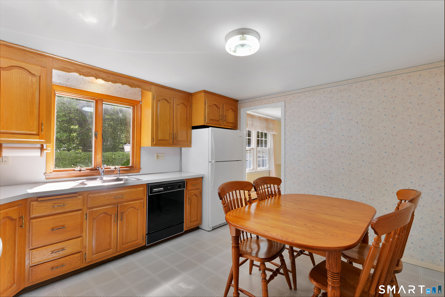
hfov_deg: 96.7
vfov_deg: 73.7
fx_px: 198
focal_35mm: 16
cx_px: 222
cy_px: 148
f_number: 8
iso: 400
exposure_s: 1/100
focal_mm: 16
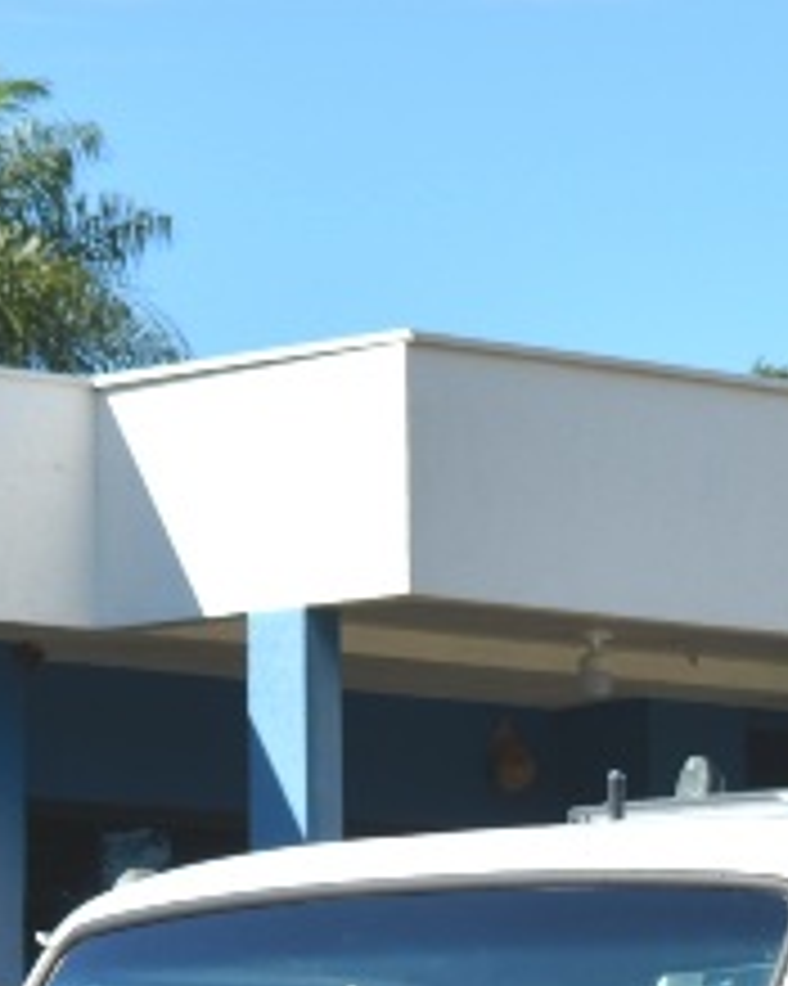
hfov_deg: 6.1
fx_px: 7293
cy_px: 1315
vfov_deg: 7.6
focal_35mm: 250
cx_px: 1207
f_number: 8
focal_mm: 38
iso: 100
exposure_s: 1/250
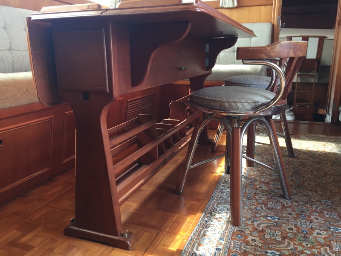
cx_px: 170
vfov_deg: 48.2
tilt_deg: -12.5
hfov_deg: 61.7
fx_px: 286
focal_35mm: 29
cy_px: 128
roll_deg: +0.7
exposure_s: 1/30
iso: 32
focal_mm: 4.15
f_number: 2.2
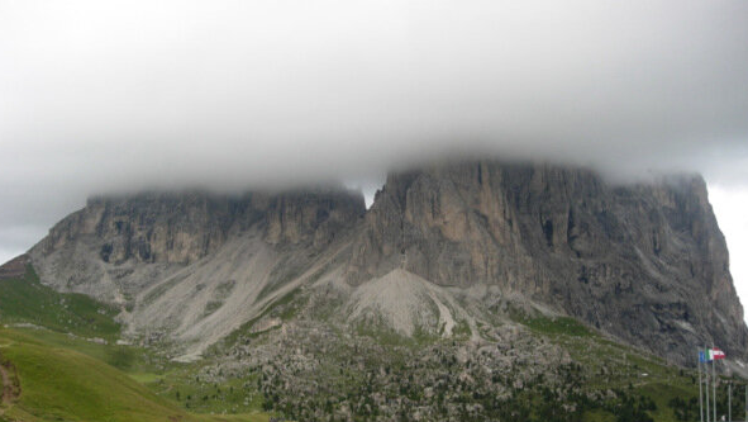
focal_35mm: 42
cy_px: 275
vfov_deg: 28.2
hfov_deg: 48.3
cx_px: 373
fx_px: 833
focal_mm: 7.8
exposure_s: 1/497
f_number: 2.8
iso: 79
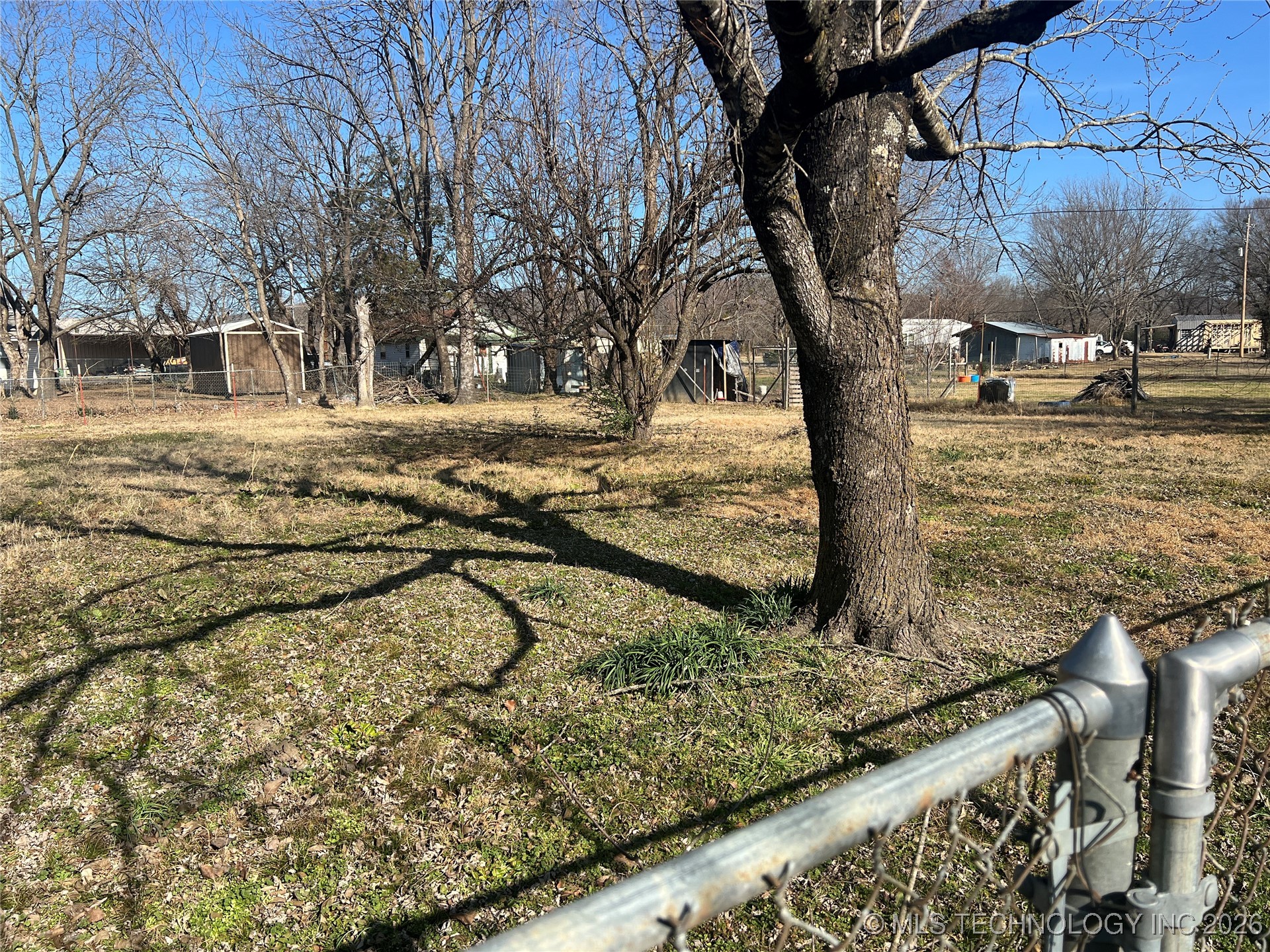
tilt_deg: -6.1
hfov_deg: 67.3
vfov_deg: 53.1
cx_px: 635
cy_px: 476
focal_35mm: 26
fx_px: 954
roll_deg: +1.6
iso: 50
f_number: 1.5
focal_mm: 5.7
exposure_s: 1/3257
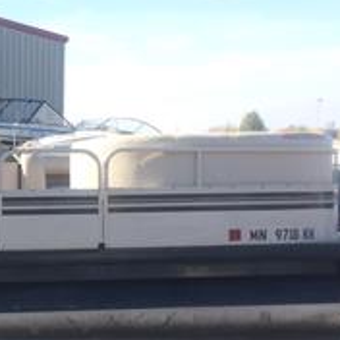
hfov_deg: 17.5
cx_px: -100
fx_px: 1033
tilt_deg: -4.1
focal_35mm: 93
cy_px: 251
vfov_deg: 18.6
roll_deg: +0.6
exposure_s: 1/805
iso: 32
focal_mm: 4.15
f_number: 2.2
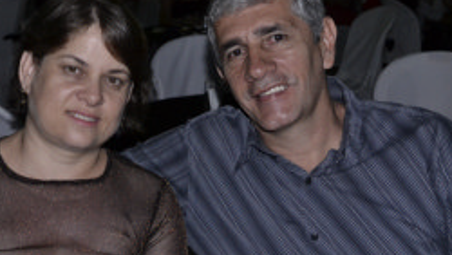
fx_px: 828
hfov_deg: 30.3
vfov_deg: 17.5
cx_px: 150
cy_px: 160
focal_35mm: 69
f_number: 4.5
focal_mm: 22
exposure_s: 1/50
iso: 1600
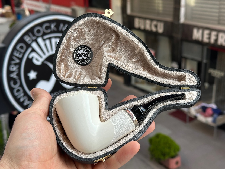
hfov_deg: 39.7
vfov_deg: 30.3
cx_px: 112
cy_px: 84
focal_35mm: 48
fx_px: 312
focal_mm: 6.86
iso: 64
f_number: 1.78
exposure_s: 1/651
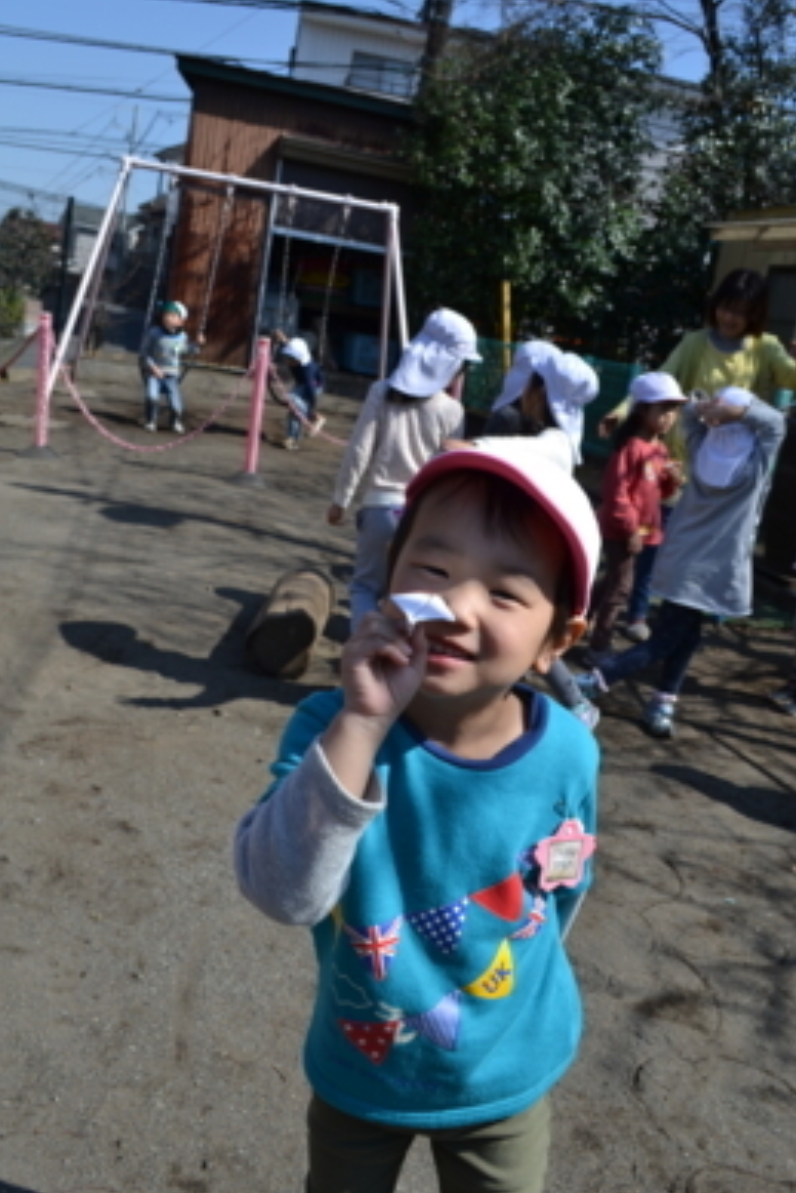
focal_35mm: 34
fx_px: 1127
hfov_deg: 38.9
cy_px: 590
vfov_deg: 55.8
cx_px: 392
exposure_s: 1/250
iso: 100
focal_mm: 22
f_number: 8
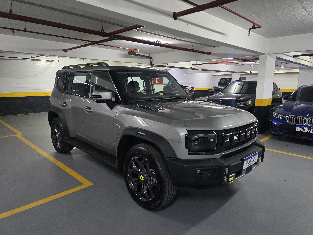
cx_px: 156
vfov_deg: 58.9
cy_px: 118
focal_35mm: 23
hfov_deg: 73.9
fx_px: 208
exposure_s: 1/60
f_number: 1.7
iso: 1600
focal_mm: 6.3
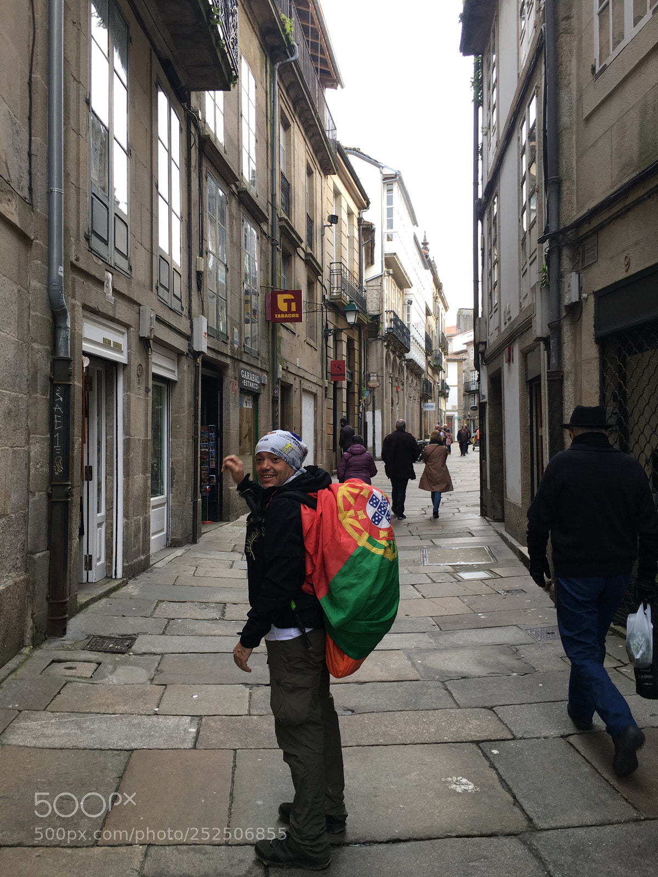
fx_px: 735
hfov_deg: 48.2
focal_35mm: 29
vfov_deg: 61.7
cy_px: 438
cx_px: 329
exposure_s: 1/123
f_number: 2.2
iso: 25
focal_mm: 4.15
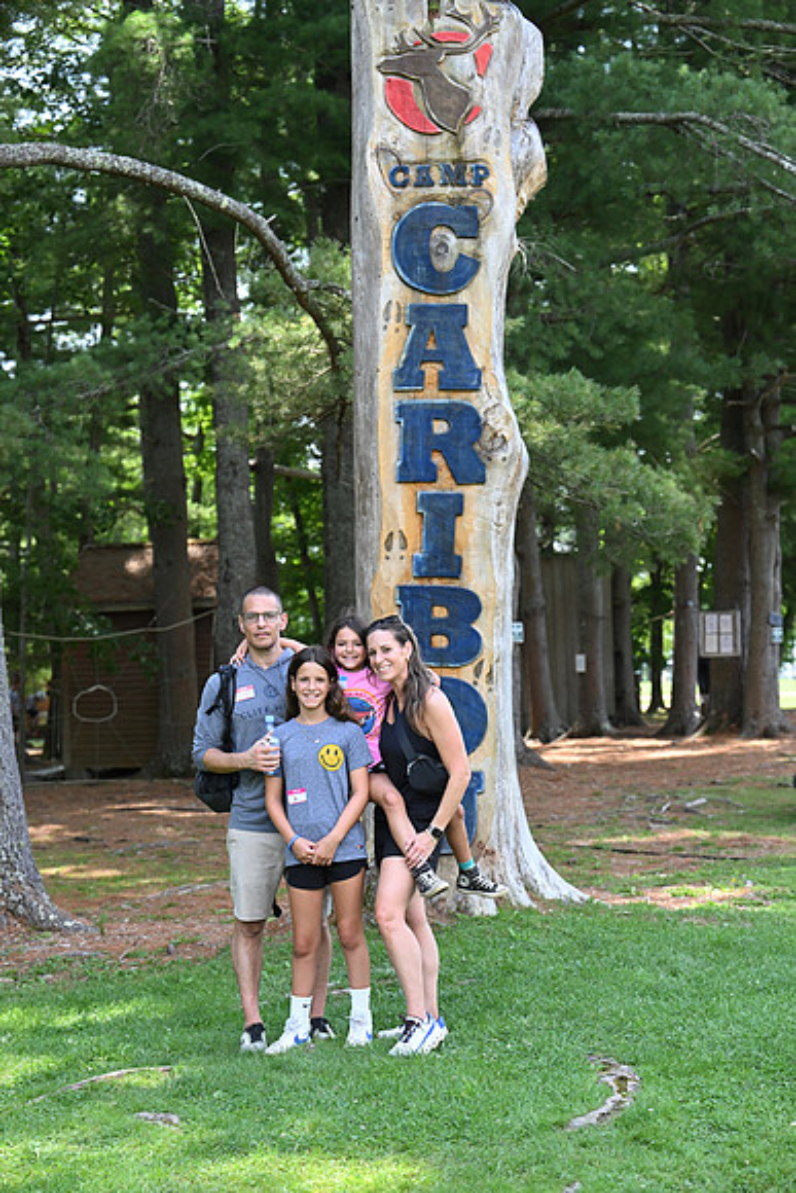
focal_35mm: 74
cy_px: 596
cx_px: 398
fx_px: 2453
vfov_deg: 27.3
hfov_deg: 18.4
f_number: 4.5
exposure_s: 1/640
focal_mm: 74
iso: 640
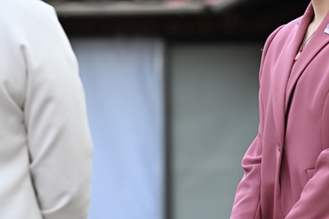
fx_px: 2778
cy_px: 34
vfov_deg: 4.5
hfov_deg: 6.8
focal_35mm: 304
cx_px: 217
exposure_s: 1/400
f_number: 3.5
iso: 500
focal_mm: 115
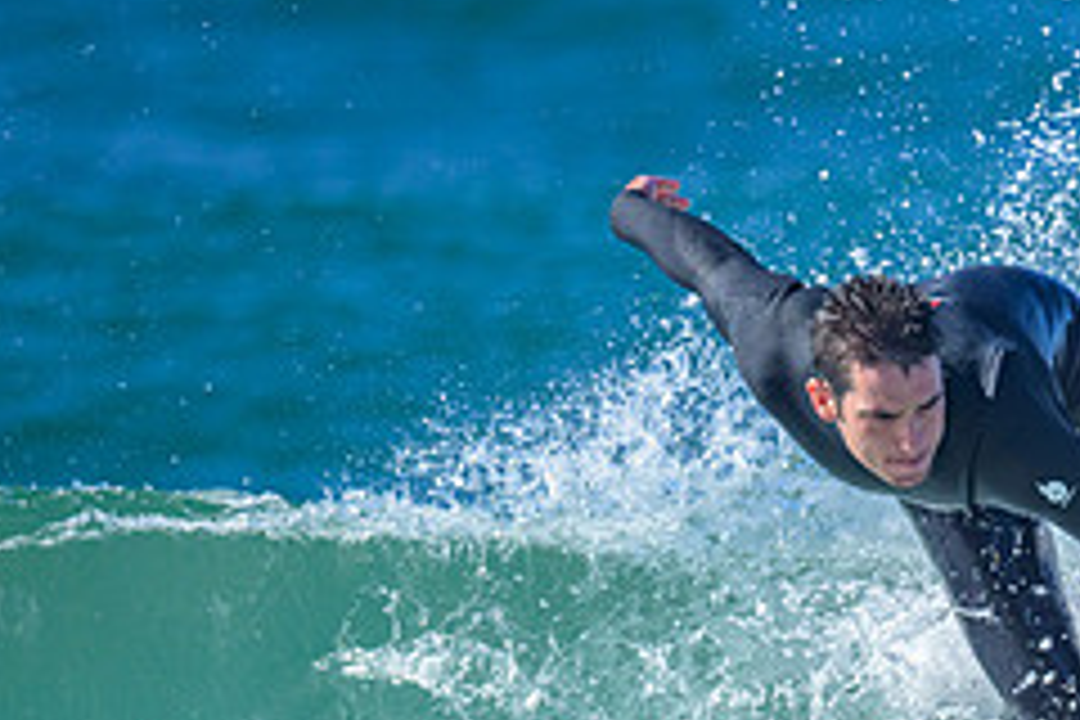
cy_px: 769
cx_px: 1309
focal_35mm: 2288
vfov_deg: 0.6
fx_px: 68635
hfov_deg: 0.9
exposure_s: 1/2000
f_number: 6.3
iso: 500
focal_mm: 800
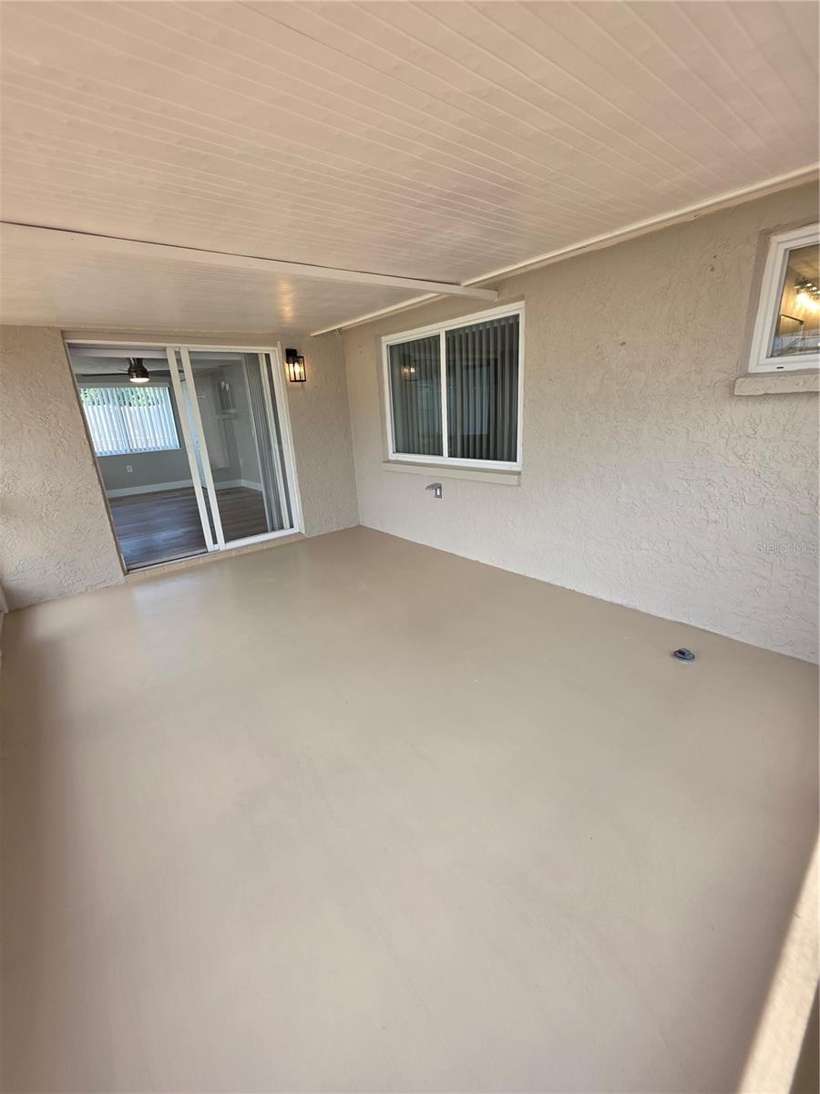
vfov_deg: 106.2
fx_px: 411
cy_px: 547
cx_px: 410
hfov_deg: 89.9
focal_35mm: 13
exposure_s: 1/120
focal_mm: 2.2
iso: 32
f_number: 1.9
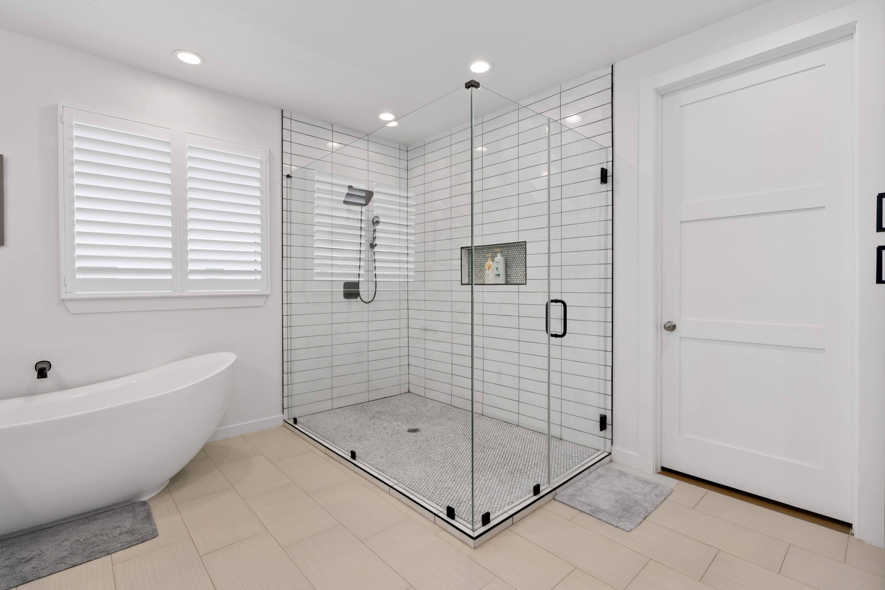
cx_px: 442
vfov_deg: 73.7
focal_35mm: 16
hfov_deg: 96.7
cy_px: 295
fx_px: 393
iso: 320
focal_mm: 16
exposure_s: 1/10
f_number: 8
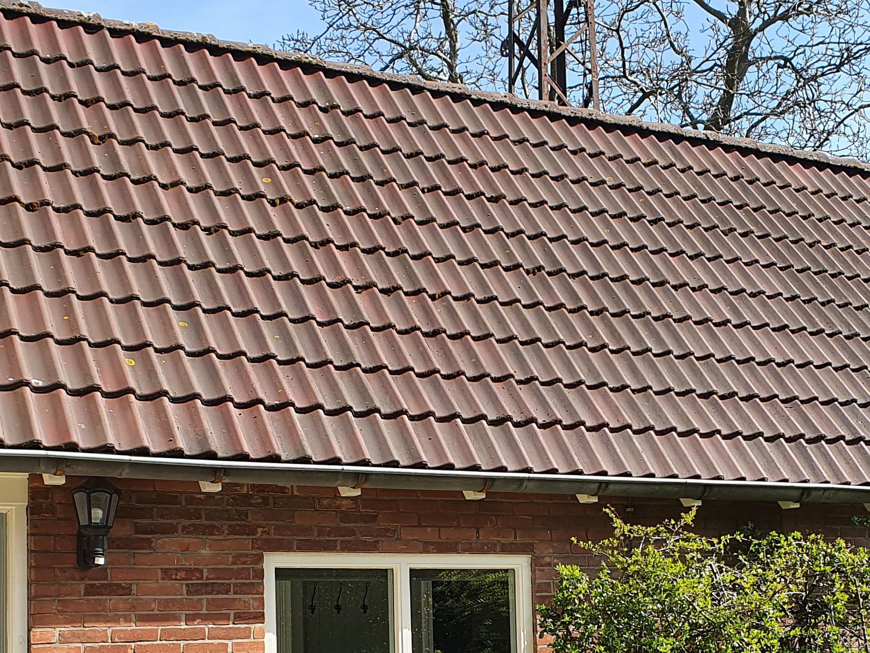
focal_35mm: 56
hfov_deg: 34.3
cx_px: 445
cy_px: 508
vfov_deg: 25.7
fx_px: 1407
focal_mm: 4.32
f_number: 2.4
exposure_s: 1/722
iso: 50
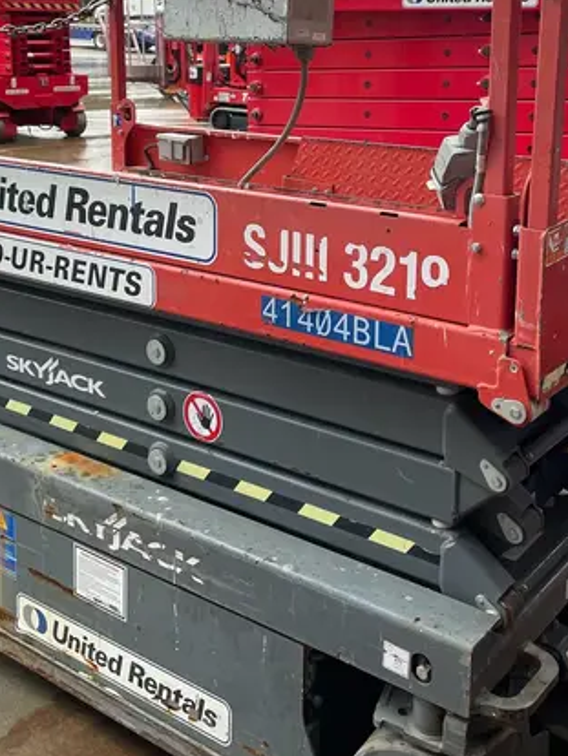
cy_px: 209
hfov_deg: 31.5
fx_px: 1005
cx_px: 303
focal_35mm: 46
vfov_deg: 40.3
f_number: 1.6
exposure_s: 1/76
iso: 125
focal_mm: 4.2
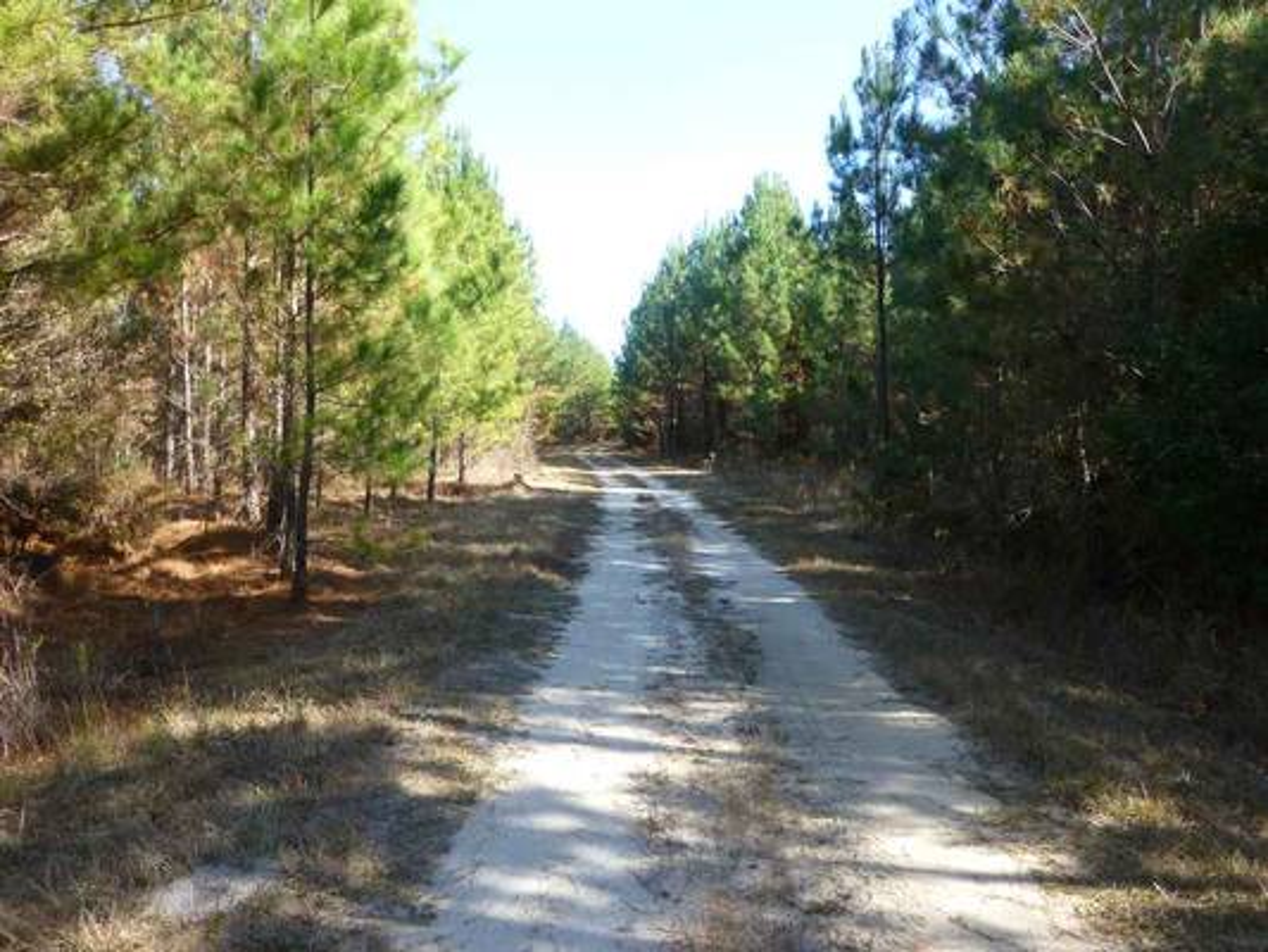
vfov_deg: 54.9
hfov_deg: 69.4
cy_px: 476
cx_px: 634
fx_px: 916
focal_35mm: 25
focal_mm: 4.3
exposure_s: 1/160
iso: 100
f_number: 4
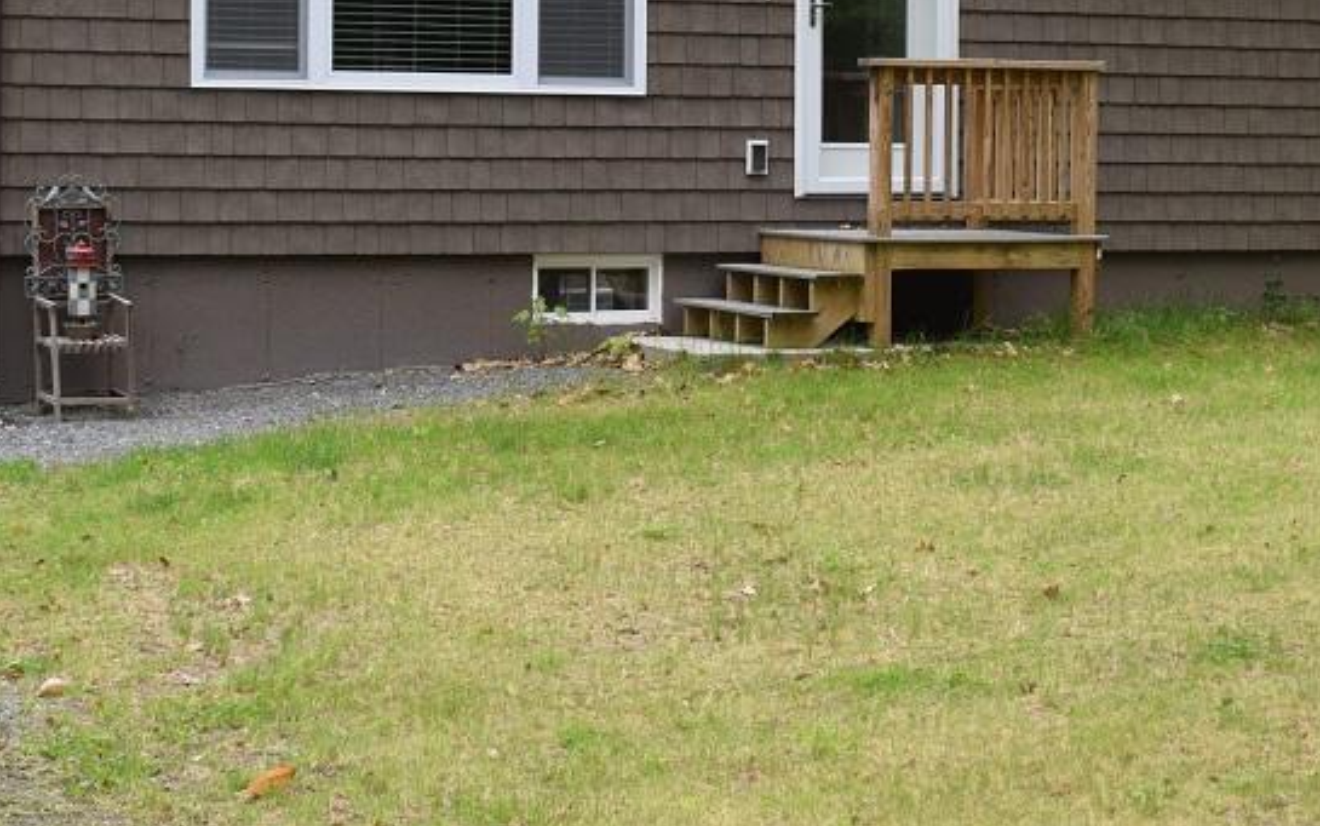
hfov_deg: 23.3
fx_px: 3201
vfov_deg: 14.6
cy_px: 148
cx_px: 644
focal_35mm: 89
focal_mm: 31
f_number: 5.6
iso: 400
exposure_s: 1/125
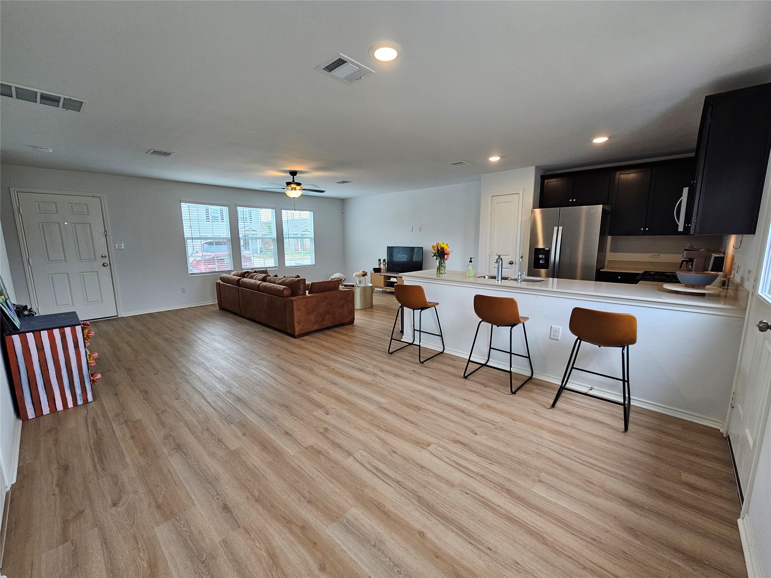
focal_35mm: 13
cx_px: 386
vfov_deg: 89.9
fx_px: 290
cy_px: 289
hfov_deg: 106.2
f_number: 2.2
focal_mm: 2.2
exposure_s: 1/60
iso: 80
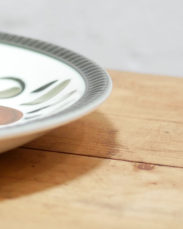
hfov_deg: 8.7
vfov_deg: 11.2
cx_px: -128
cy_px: 39
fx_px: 1158
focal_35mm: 171
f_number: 1.7
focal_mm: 20
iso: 500
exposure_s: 1/60
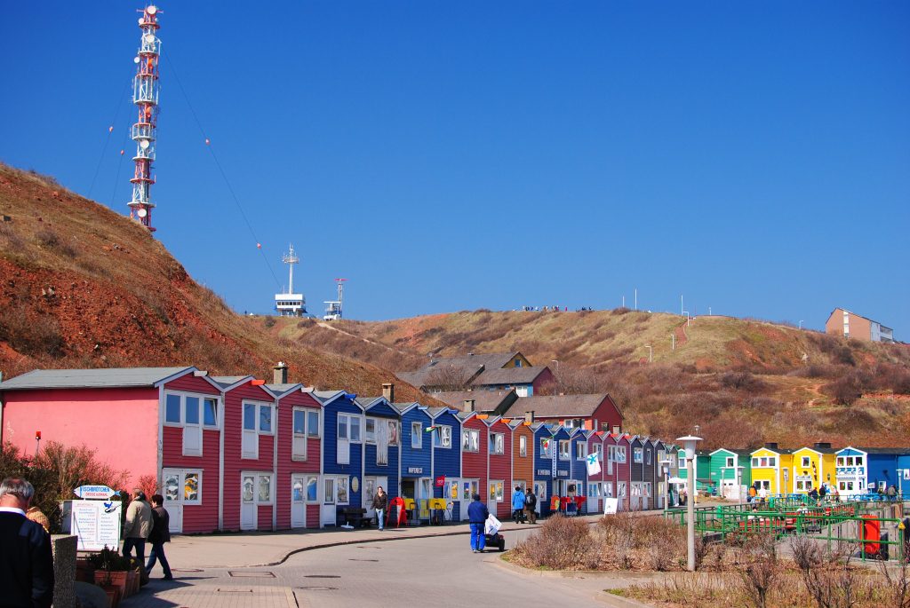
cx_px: 455
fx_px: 1328
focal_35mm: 52
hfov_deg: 37.8
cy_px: 304
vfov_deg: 25.8
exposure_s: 1/500
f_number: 3.5
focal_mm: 35
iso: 100
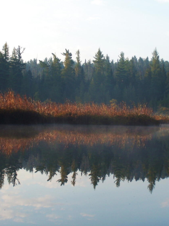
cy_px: 97
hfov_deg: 14.8
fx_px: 651
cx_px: 92
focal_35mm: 100
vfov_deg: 19.6
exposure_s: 1/400
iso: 80
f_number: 3.2
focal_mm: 13.7
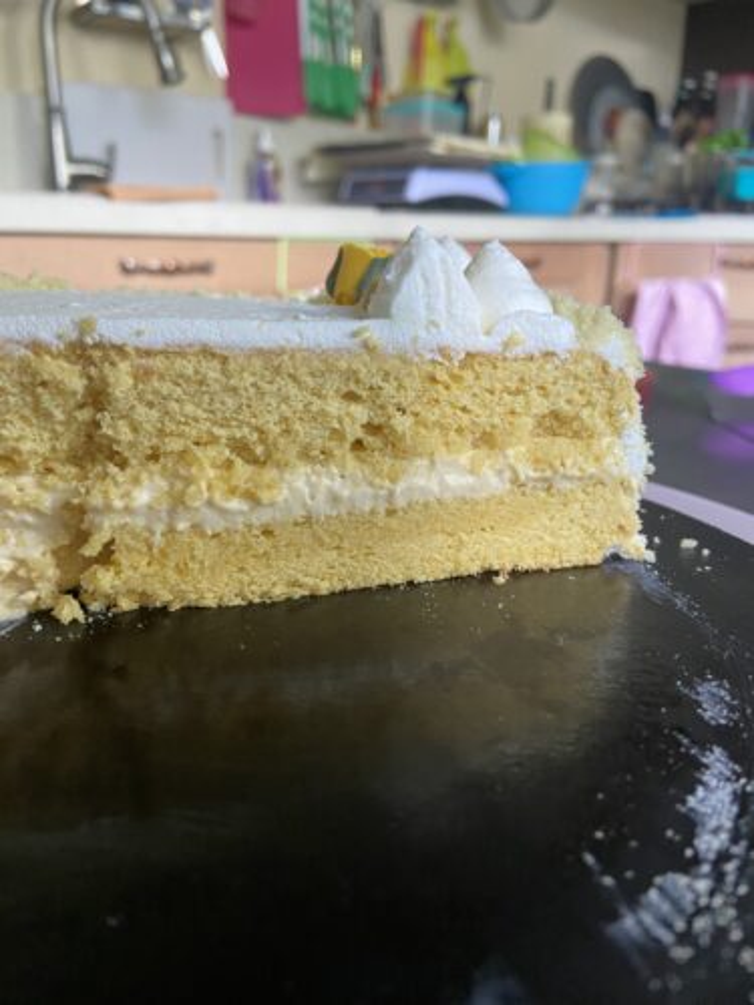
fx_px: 755
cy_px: 502
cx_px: 377
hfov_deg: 53.1
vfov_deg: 67.3
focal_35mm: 26
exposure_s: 1/60
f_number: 1.8
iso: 200
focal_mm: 4.25
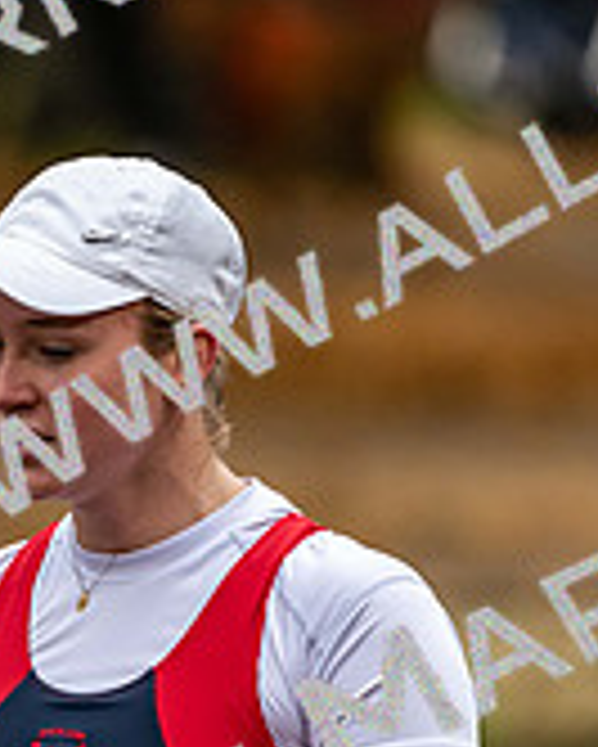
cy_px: 592
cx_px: -378
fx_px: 28999
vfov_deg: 1.5
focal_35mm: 1312
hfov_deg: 1.2
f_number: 4.5
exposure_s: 1/2500
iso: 1800
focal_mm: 400
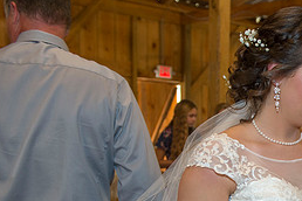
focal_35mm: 72
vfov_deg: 18.3
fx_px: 604
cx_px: 313
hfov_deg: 26.4
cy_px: 213
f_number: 4
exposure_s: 1/125
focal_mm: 32
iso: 1600
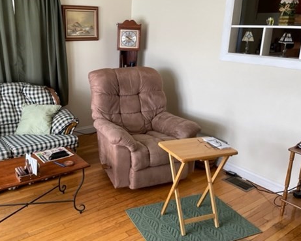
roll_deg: +0.3
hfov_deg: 53.7
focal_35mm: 33
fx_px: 294
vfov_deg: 44.5
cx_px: 116
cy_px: 116
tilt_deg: -12.4
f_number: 1.6
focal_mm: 4.2
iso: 125
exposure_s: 1/106
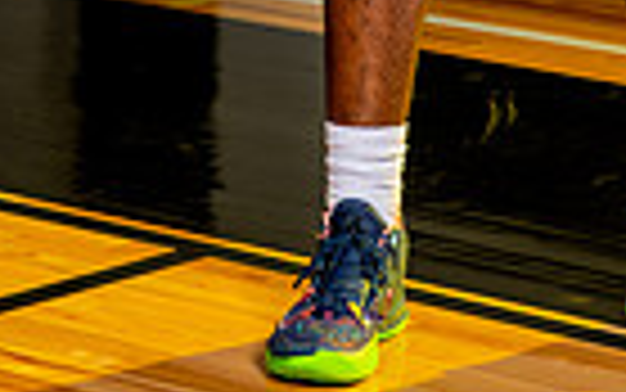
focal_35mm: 215
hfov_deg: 9.7
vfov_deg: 5.9
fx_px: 3669
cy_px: -572
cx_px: 437
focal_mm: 65
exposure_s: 1/200
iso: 100
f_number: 6.3
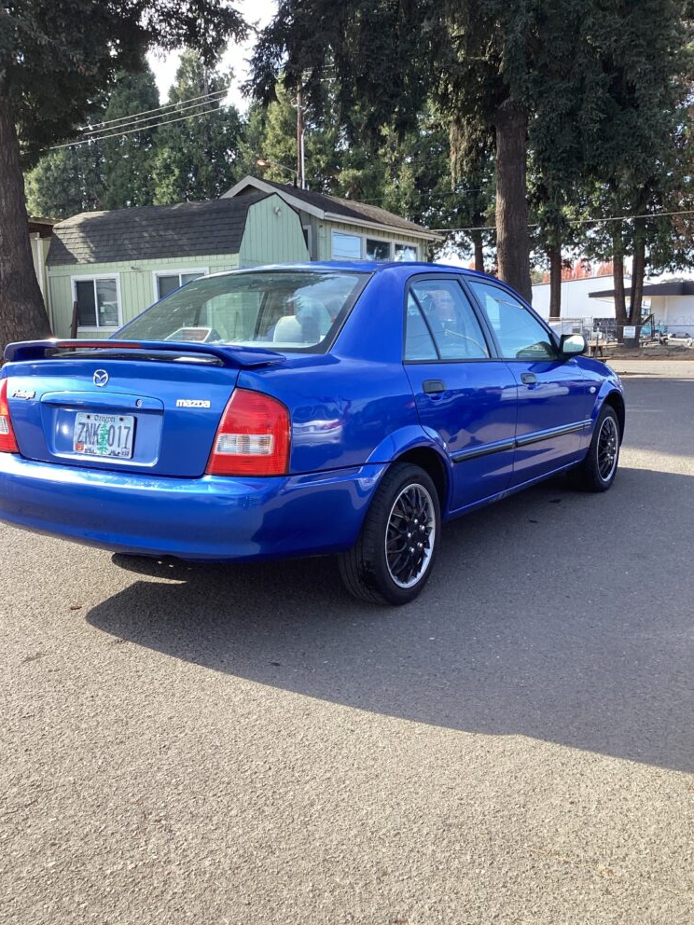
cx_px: 339
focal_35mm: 32
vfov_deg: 56.8
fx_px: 855
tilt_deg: -8.2
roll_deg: +1.2
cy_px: 457
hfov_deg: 44.2
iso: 25
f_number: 2.4
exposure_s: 1/233
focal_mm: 3.3
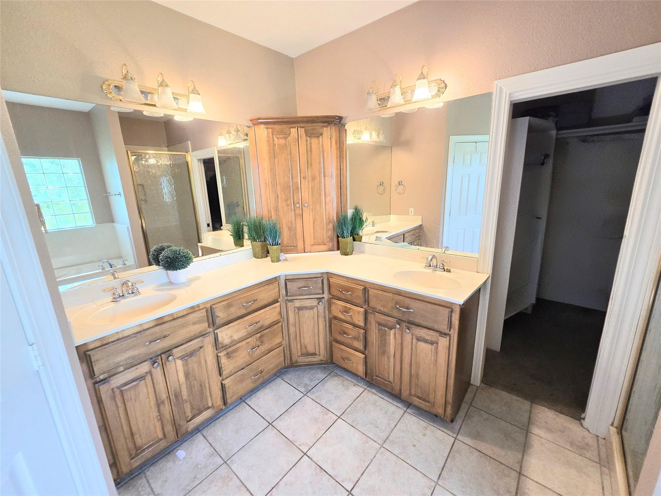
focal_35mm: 13
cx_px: 330
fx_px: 248
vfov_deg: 89.9
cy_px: 248
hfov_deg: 106.2
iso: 200
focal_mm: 2.2
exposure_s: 1/60
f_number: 2.2
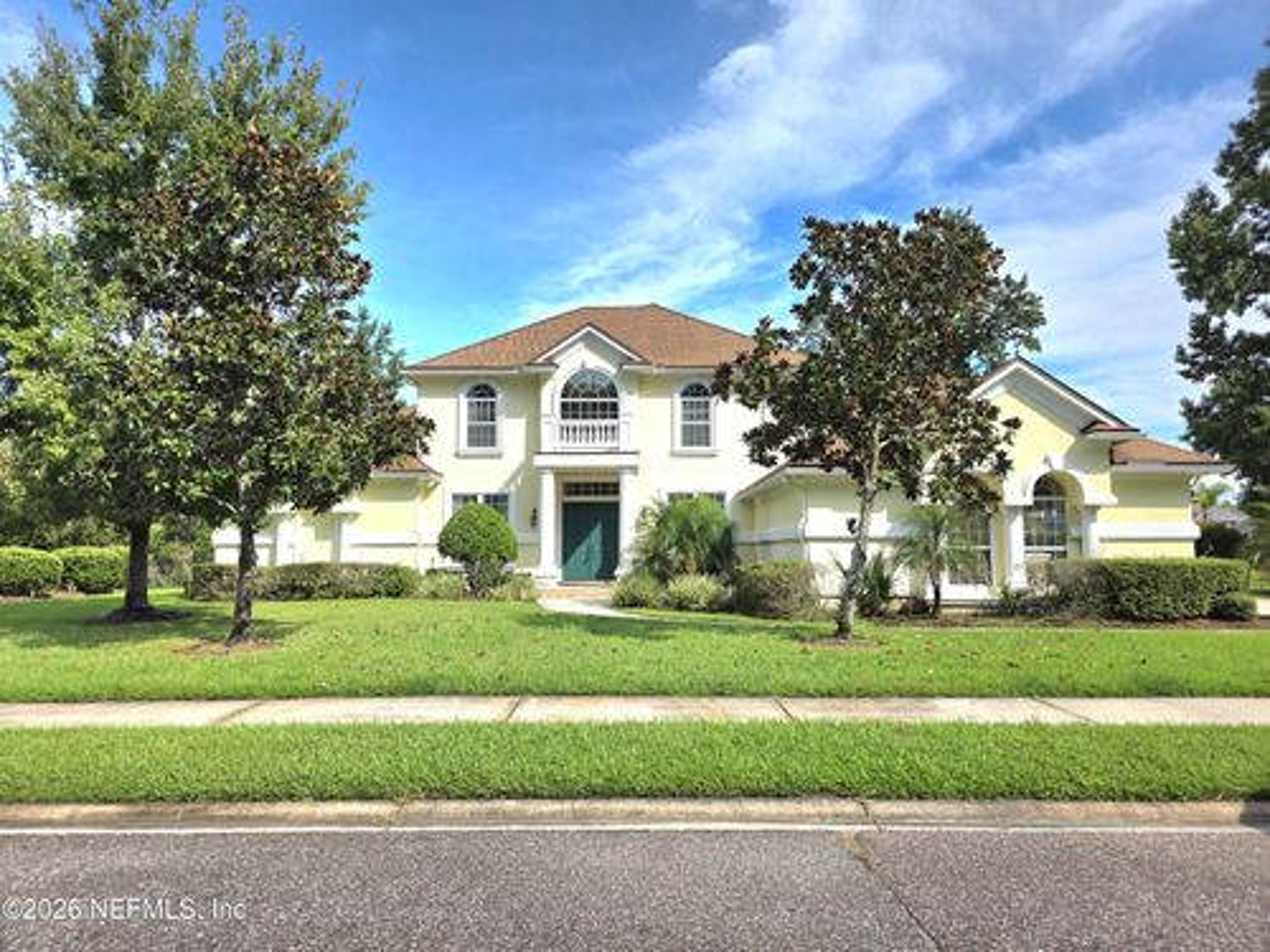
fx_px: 844
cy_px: 476
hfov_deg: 73.9
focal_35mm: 23
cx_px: 635
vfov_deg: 58.9
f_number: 1.7
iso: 80
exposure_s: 1/10000
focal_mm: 6.3
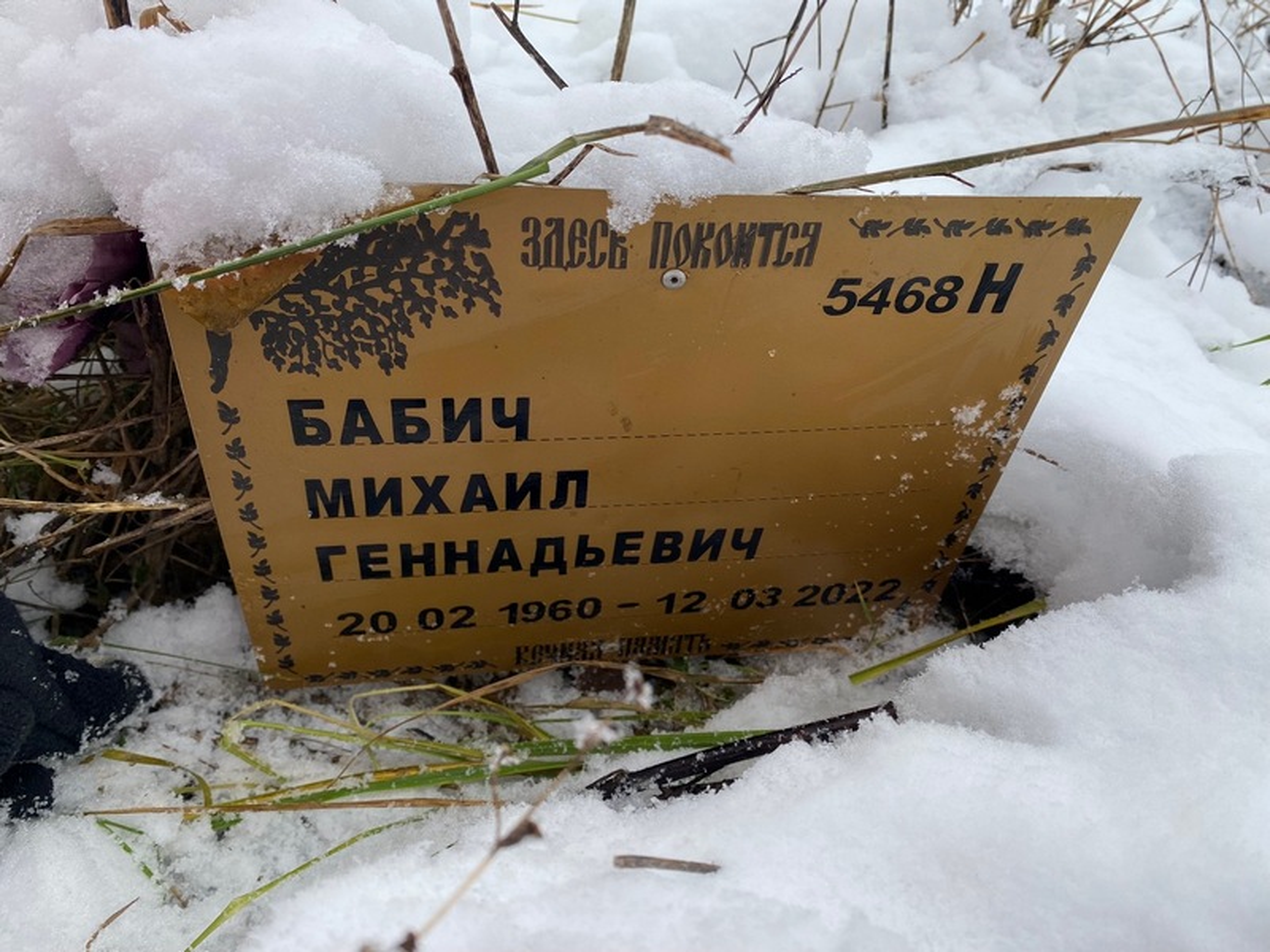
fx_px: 954
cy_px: 476
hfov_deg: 67.3
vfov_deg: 53.1
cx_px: 635
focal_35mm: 26
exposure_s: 1/283
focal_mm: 4.25
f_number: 1.8
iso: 32
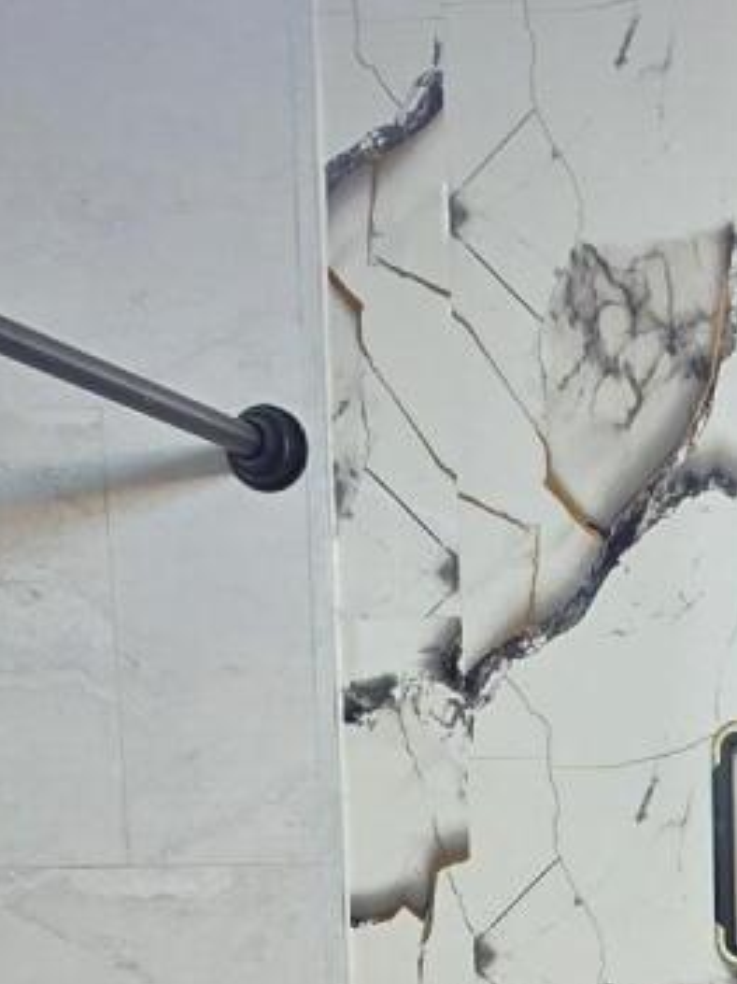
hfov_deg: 10.7
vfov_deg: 13.5
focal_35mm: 131
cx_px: 1264
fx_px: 3721
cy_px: 1769
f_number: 1.4
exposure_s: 1/120
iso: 64
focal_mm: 6.5
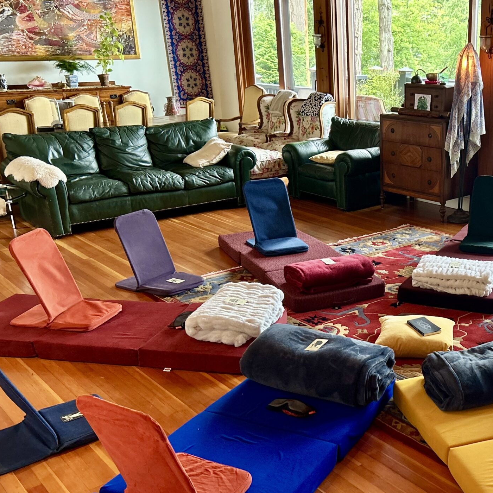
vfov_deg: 39.8
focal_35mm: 42
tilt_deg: -21.2
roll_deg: +1.1
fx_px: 677
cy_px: 297
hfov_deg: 38.6
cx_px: 390
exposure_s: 1/60
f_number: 1.5
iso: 400
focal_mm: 5.7
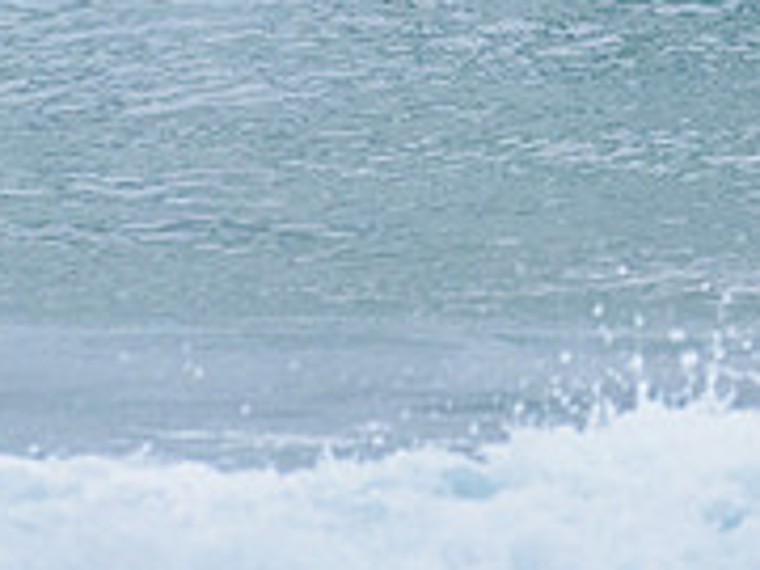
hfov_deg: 1.0
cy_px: -211
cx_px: 1018
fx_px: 41649
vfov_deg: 0.8
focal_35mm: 1897
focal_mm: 500
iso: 1600
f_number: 5.6
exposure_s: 1/2000
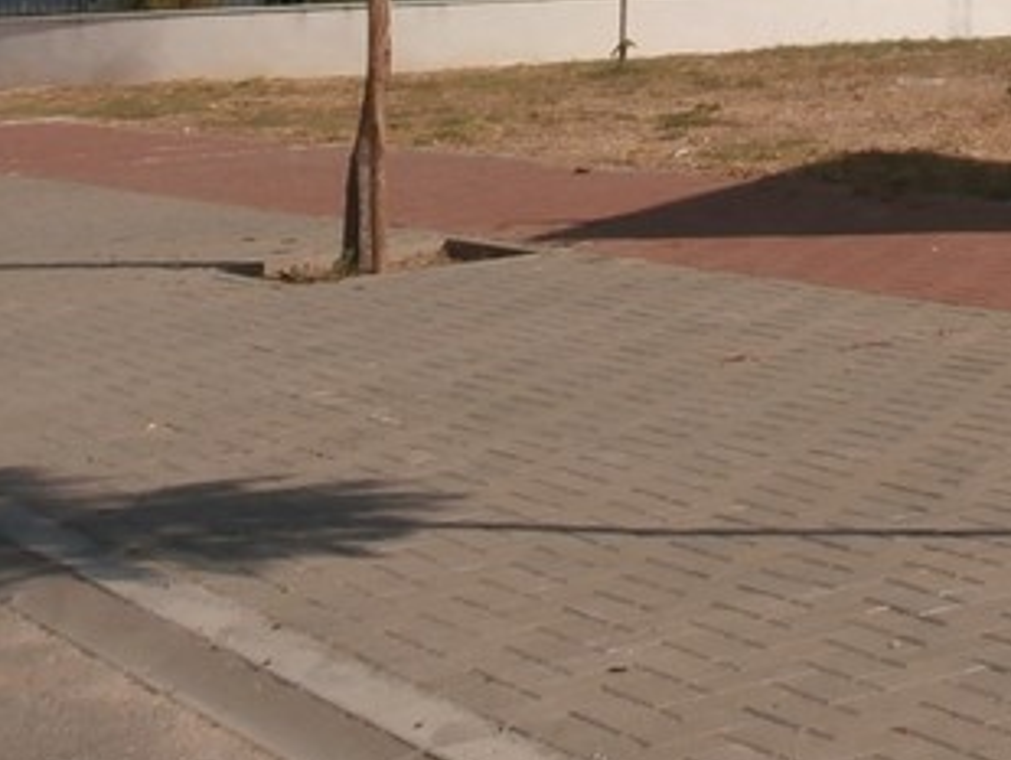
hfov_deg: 18.7
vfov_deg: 14.0
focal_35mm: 99
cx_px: 1246
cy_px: -369
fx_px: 2894
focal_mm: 5.36
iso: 100
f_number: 3.5
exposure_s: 1/2000
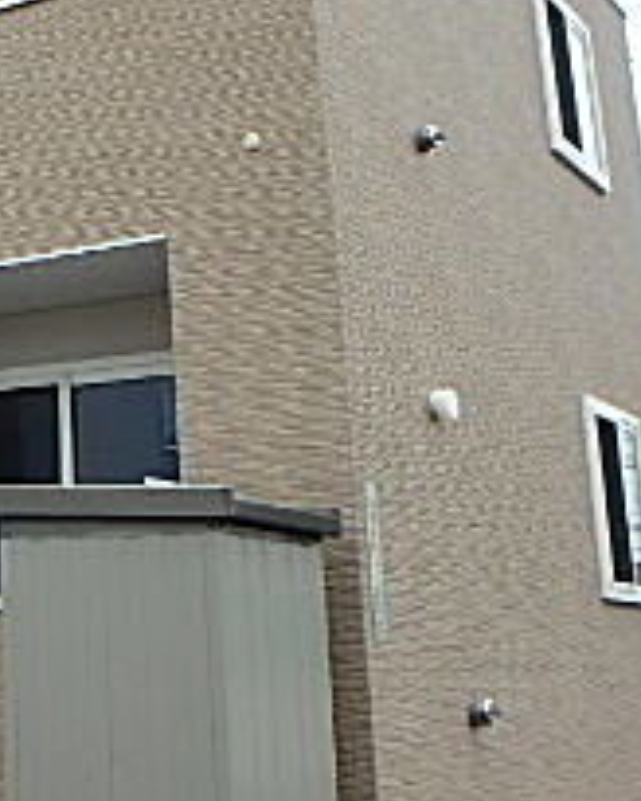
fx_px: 1518
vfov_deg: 29.4
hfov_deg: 20.4
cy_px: 281
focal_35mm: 64
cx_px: -324
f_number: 3.5
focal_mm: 3.7
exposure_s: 1/320
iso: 125
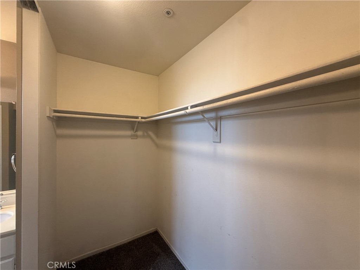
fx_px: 146
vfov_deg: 85.7
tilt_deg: -0.6
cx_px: 180
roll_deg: -0.6
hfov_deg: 102.1
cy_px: 135
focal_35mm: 14
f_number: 2.2
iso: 320
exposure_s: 1/120
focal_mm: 2.22
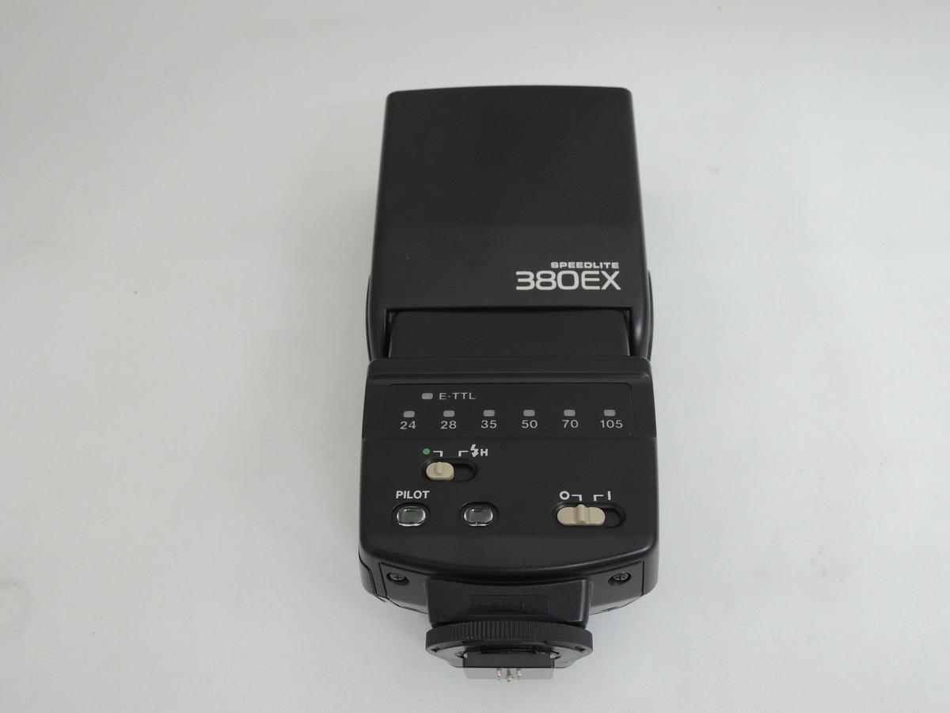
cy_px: 356
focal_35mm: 35
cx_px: 475
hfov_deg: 52.6
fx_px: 961
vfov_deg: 40.7
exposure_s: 1/40
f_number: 3.2
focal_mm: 6.3
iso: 400
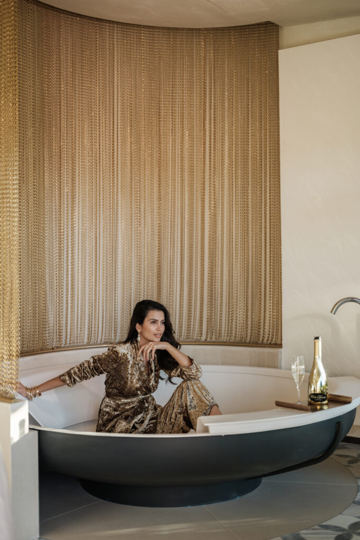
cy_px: 270
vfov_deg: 42.8
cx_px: 186
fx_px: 690
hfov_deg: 29.2
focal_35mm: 46
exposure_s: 1/1000
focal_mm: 55
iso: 1250
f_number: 1.7
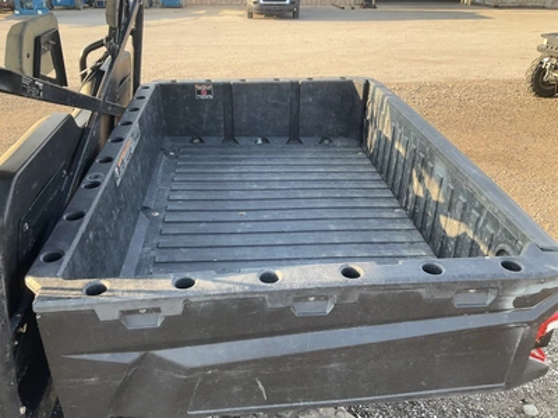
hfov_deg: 61.7
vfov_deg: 48.2
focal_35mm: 29
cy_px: 209
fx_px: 467
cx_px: 279
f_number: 1.8
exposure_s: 1/130
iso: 16
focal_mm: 3
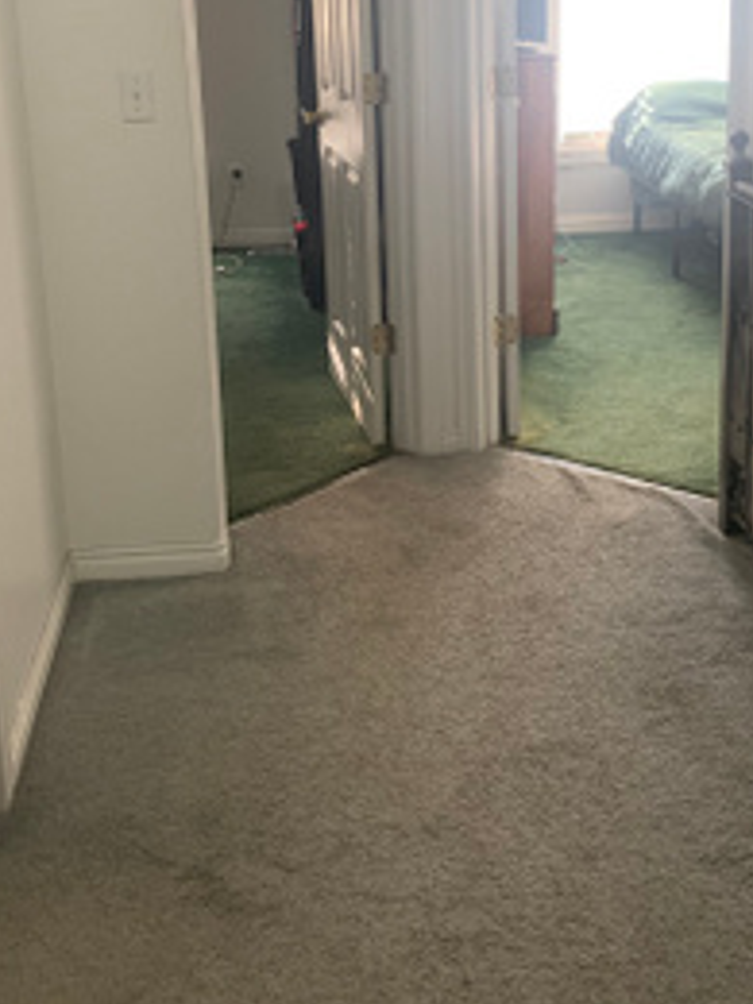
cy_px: 297
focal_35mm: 48
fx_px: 1392
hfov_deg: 30.3
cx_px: 394
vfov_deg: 39.0
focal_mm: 4.25
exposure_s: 1/60
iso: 160
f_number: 1.8
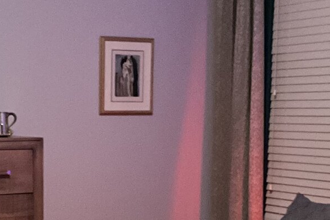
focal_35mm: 98
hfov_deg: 20.7
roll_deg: -0.9
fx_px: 898
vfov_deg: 13.7
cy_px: 247
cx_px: 91
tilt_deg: -7.5
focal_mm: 3
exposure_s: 1/27
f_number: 1.8
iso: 640
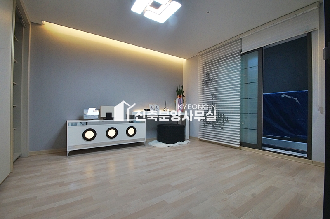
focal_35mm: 16
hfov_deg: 95.0
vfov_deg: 72.0
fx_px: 151
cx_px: 165
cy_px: 110
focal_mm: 11
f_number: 9
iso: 800
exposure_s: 1/40
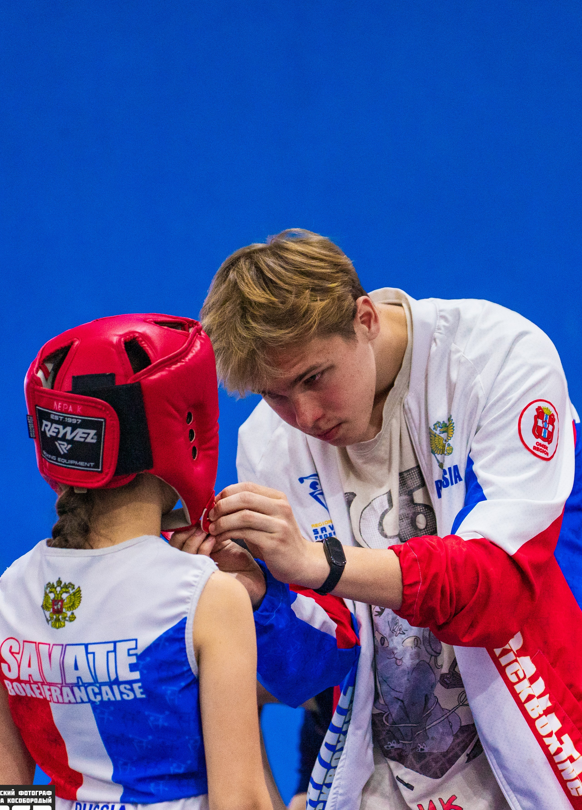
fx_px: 5671
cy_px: 410
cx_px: 336
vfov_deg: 8.2
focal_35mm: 246
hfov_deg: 5.9
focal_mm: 150
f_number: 2.8
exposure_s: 1/640
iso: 2000
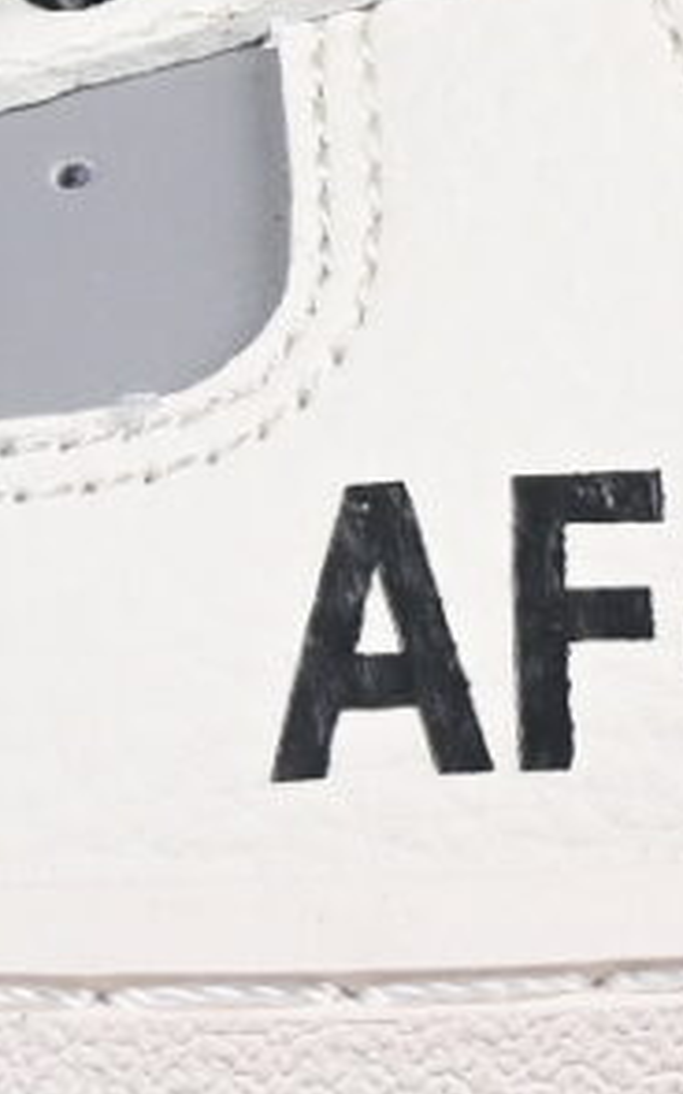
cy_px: -391
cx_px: 1422
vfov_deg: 3.2
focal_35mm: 663
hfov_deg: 2.0
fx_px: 19775
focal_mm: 50
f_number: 7.1
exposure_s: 1/60
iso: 160
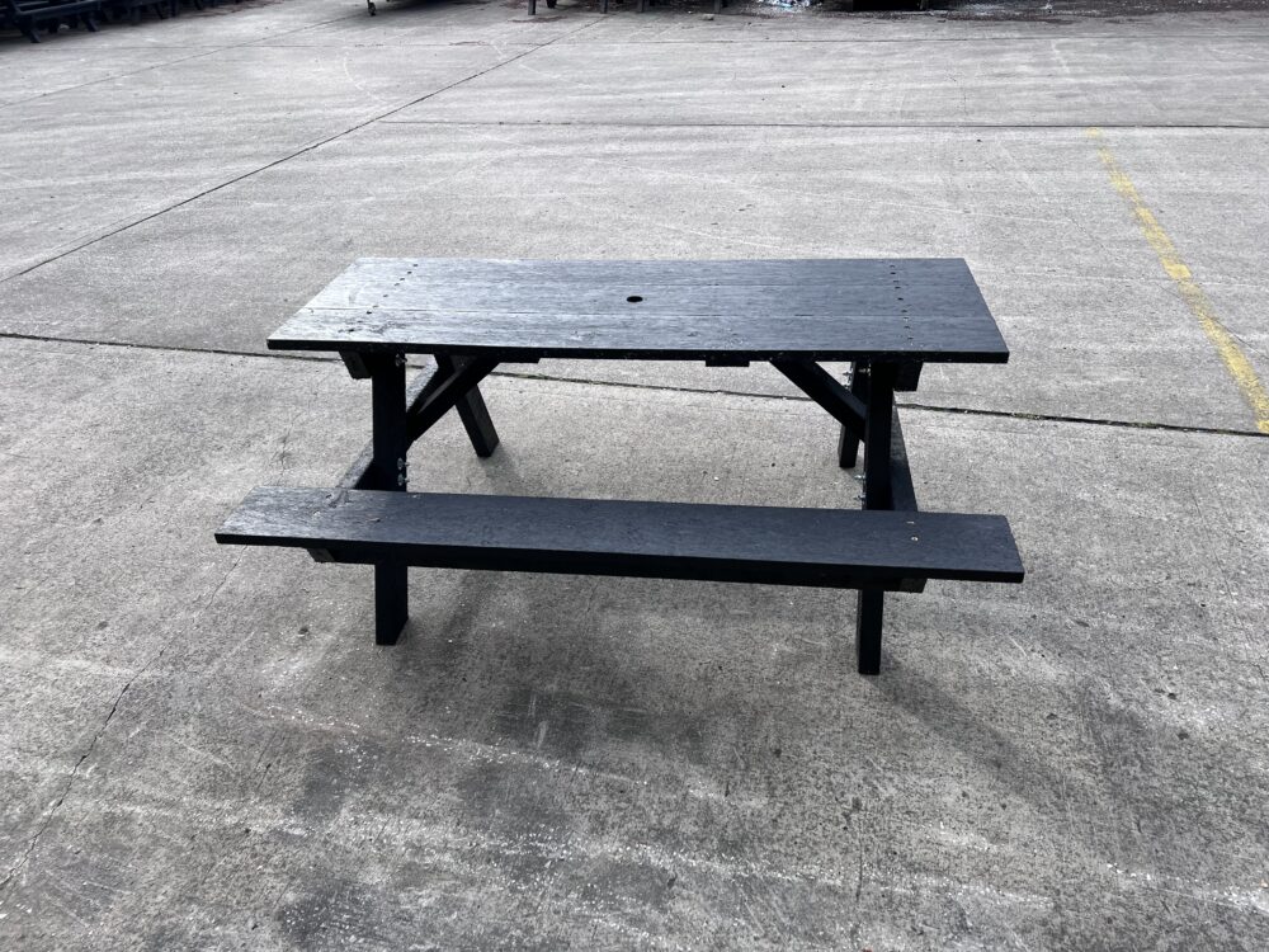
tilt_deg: -28.1
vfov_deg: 53.1
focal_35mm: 26
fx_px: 953
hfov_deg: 67.3
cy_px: 476
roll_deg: +1.5
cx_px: 634
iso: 50
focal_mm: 5.7
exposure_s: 1/982
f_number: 1.5
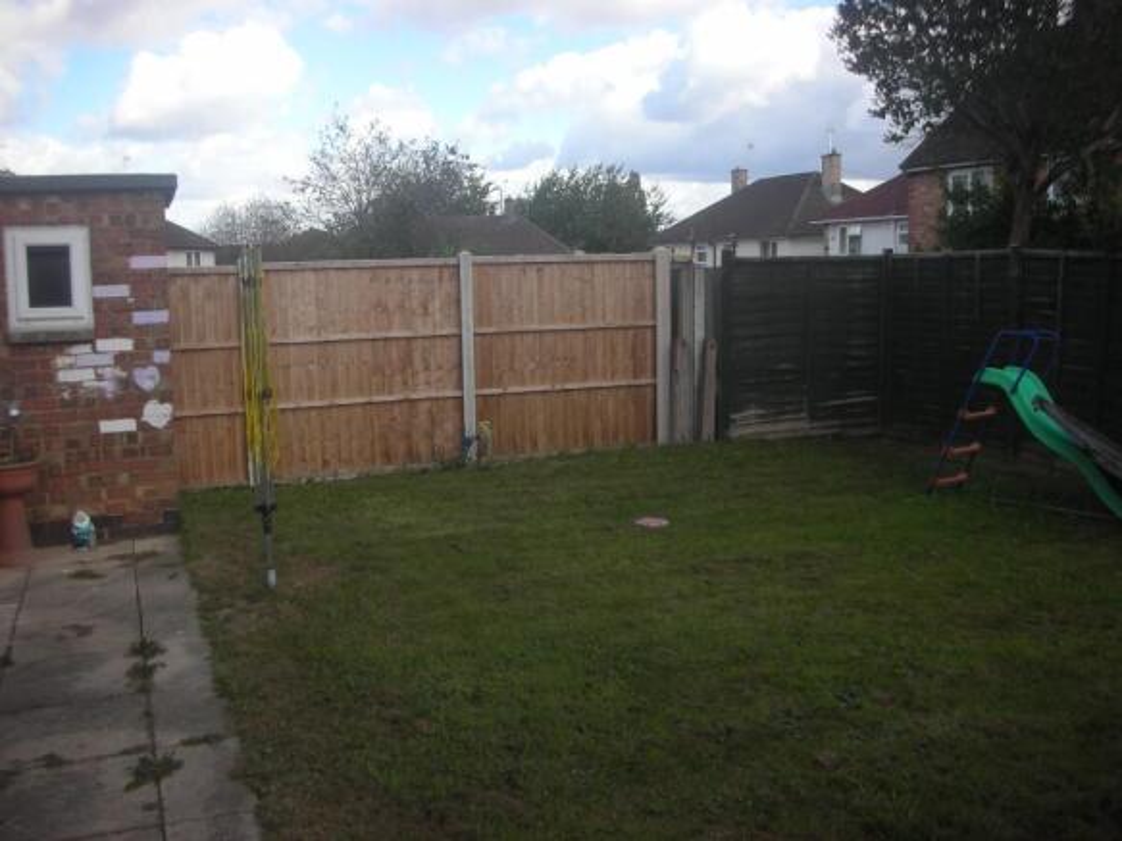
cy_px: 420
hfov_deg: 52.6
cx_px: 561
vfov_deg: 40.7
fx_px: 1134
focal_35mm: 35
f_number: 3
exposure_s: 1/276
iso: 50
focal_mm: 5.8
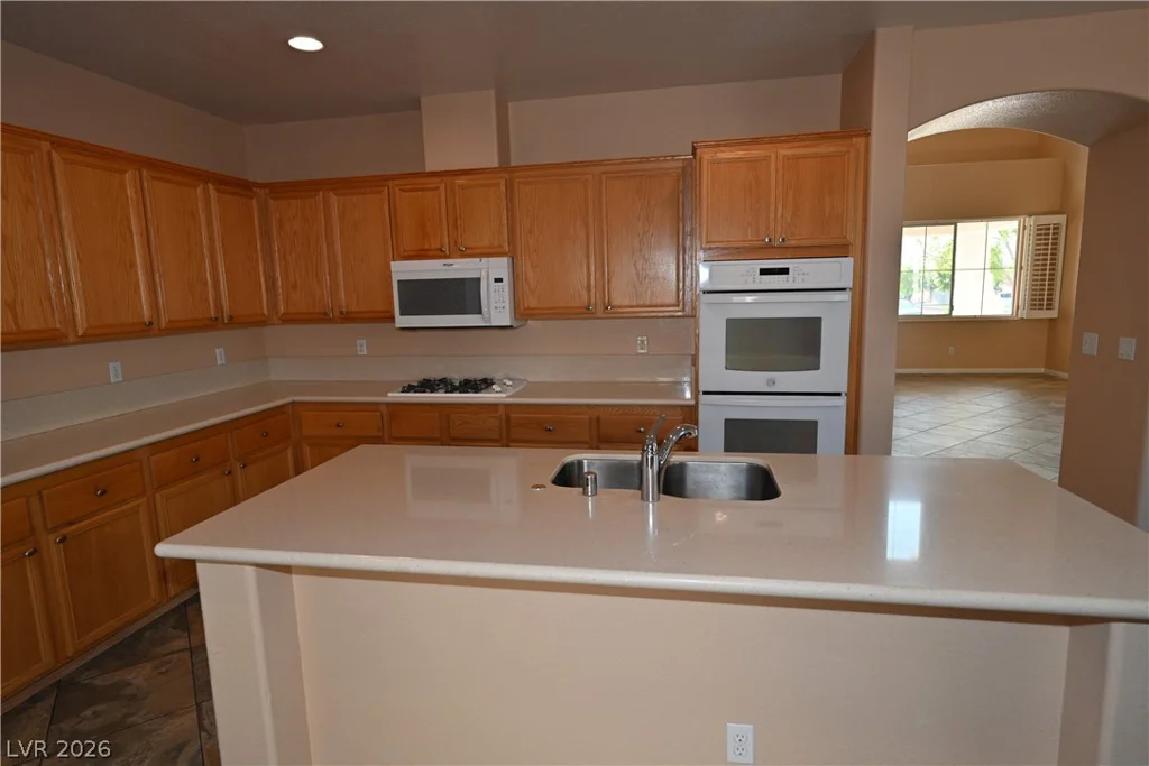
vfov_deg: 64.6
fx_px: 606
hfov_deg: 86.9
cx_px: 574
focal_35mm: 19
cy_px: 383
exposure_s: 1/60
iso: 220
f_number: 4
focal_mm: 19
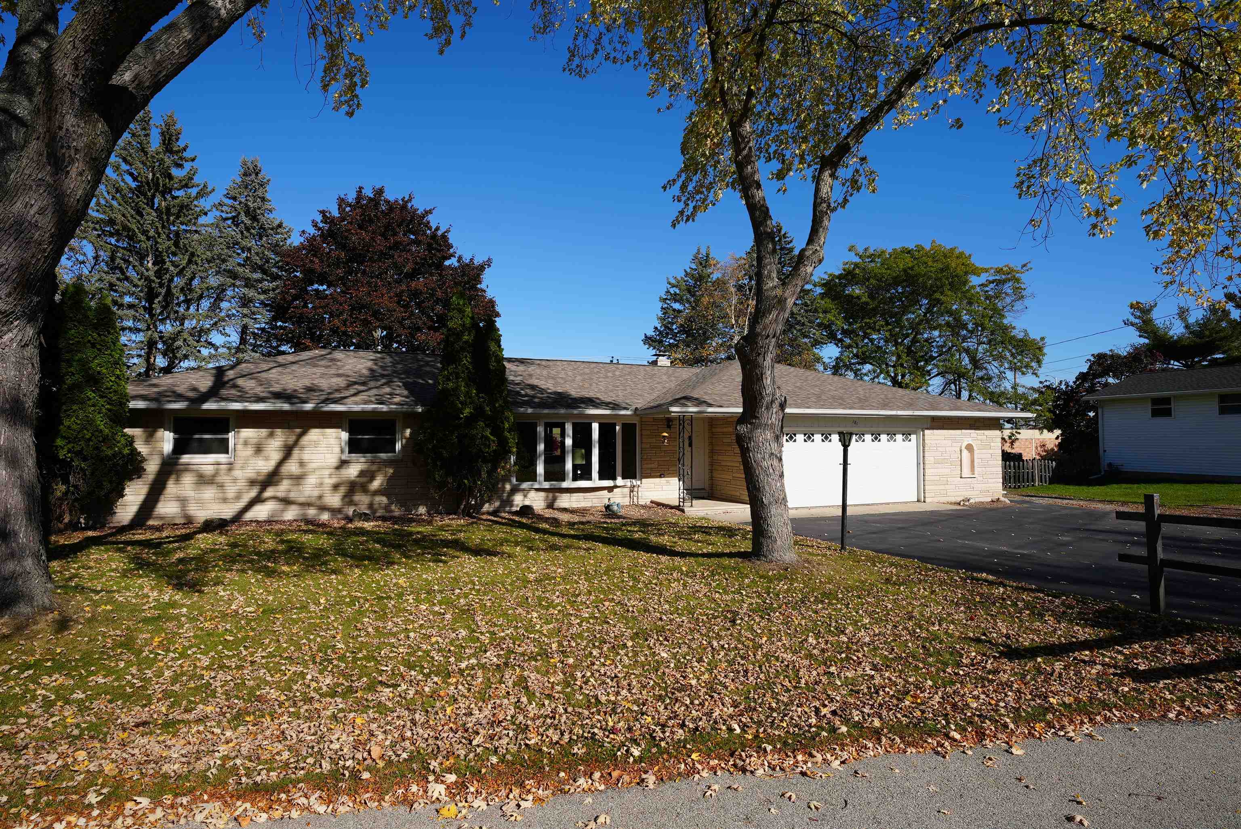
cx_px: 620
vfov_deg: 69.6
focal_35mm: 17
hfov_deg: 92.3
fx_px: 597
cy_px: 414
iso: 80
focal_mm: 17.3
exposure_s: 1/160
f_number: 10
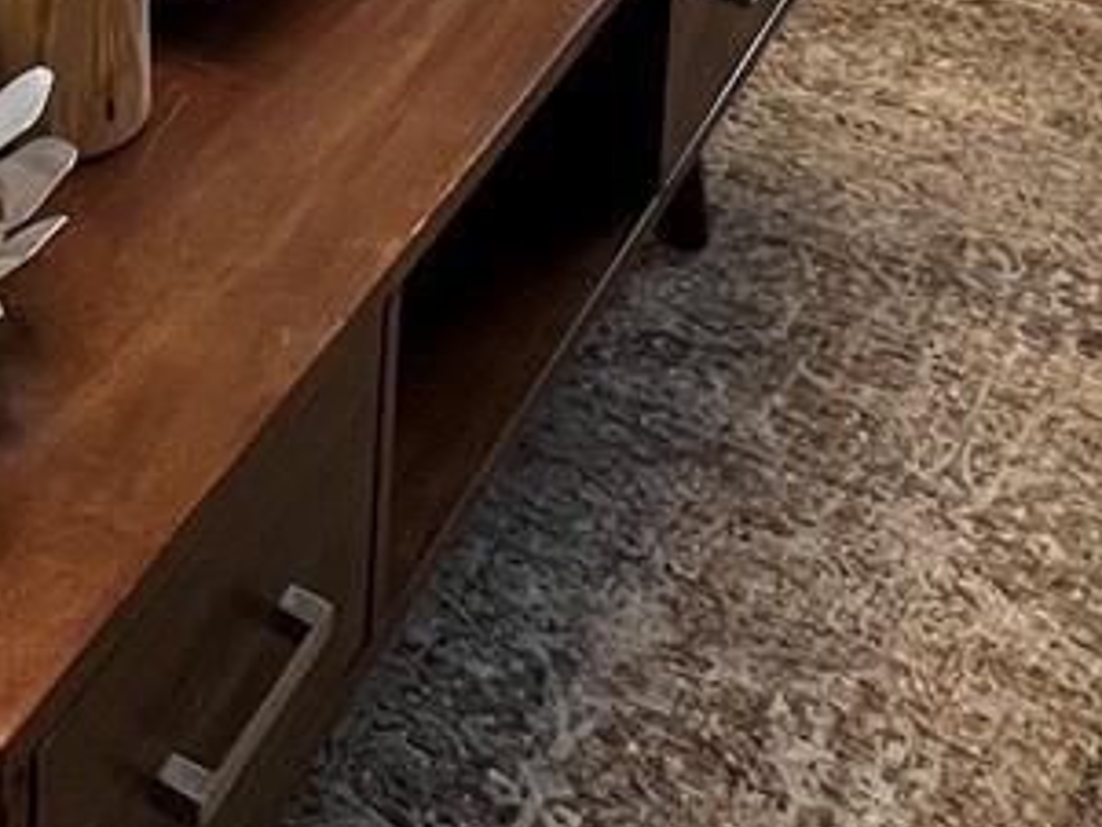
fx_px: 2197
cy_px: -875
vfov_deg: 16.1
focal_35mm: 69
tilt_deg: -9.0
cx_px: -326
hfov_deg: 24.6
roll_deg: -0.2
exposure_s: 1/120
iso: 125
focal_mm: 1.57
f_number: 1.8
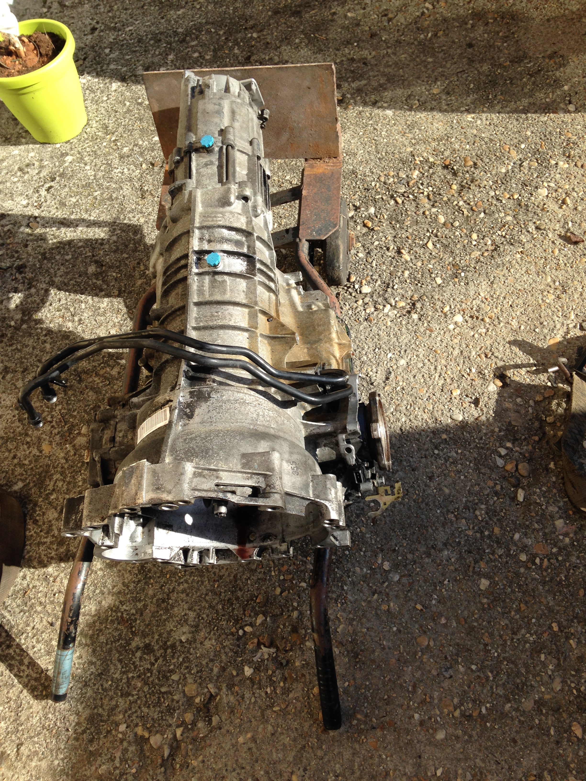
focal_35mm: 33
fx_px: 745
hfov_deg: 42.9
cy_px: 390
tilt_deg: -55.8
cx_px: 293
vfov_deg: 55.4
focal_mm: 4.12
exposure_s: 1/733
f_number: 2.4
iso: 50
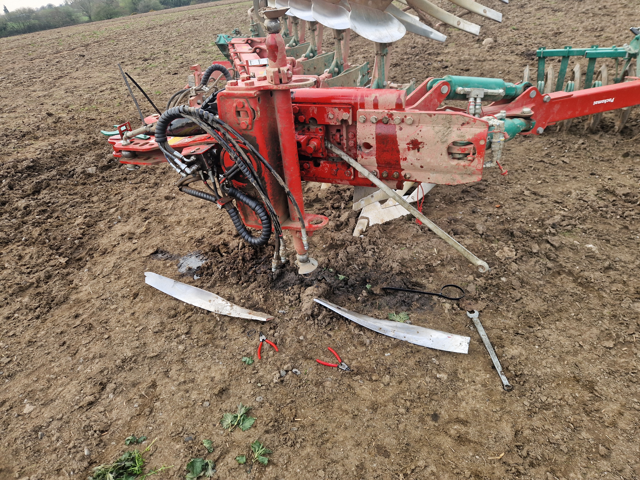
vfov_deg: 58.9
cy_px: 240
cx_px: 320
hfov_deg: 73.9
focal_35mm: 23
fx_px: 425
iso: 50
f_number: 1.8
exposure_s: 1/185
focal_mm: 5.4
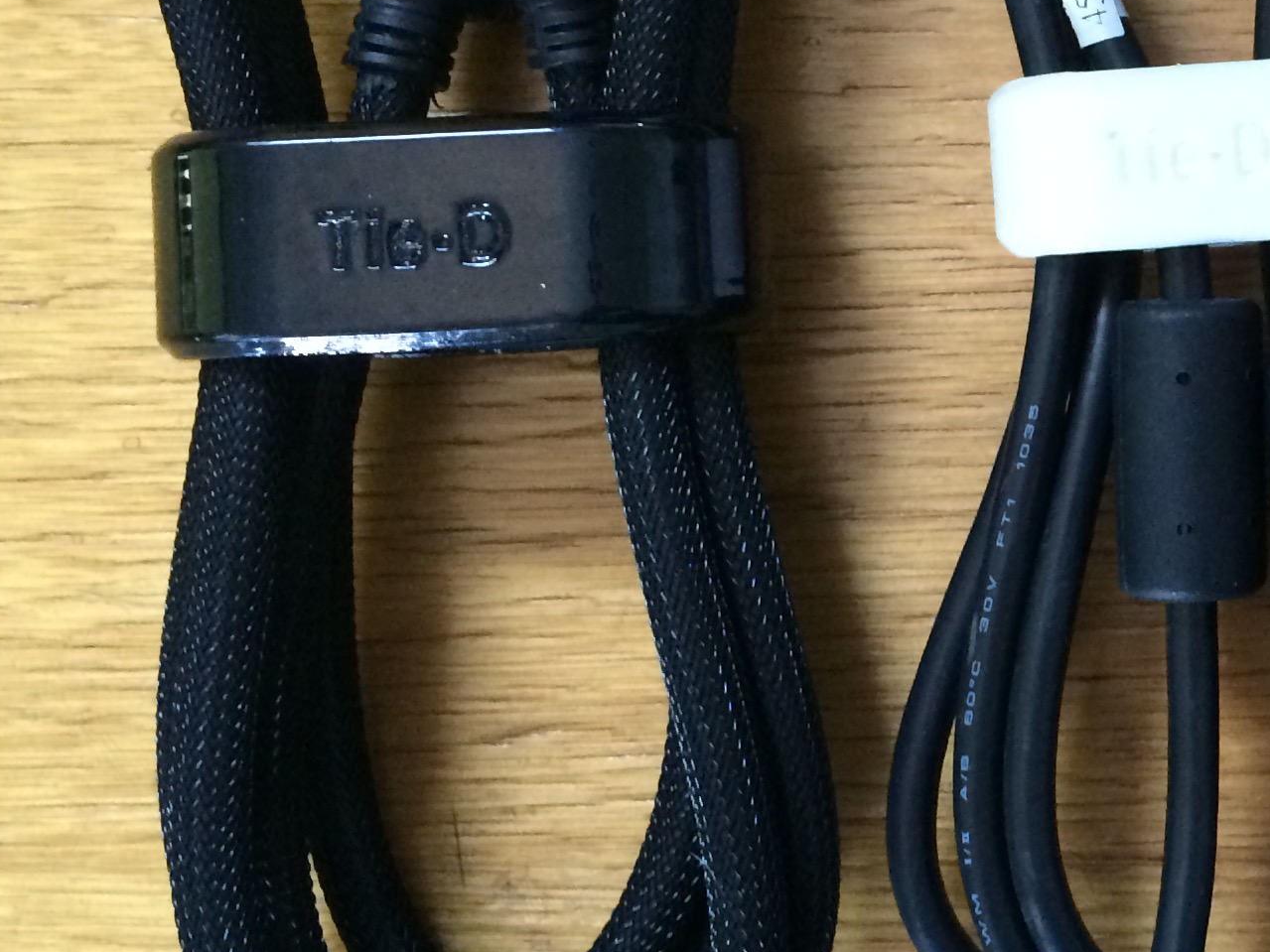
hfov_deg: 24.7
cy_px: 311
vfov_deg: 19.8
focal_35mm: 74
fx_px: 2715
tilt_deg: -88.5
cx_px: 1358
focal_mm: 4.15
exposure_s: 1/20
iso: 320
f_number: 2.2
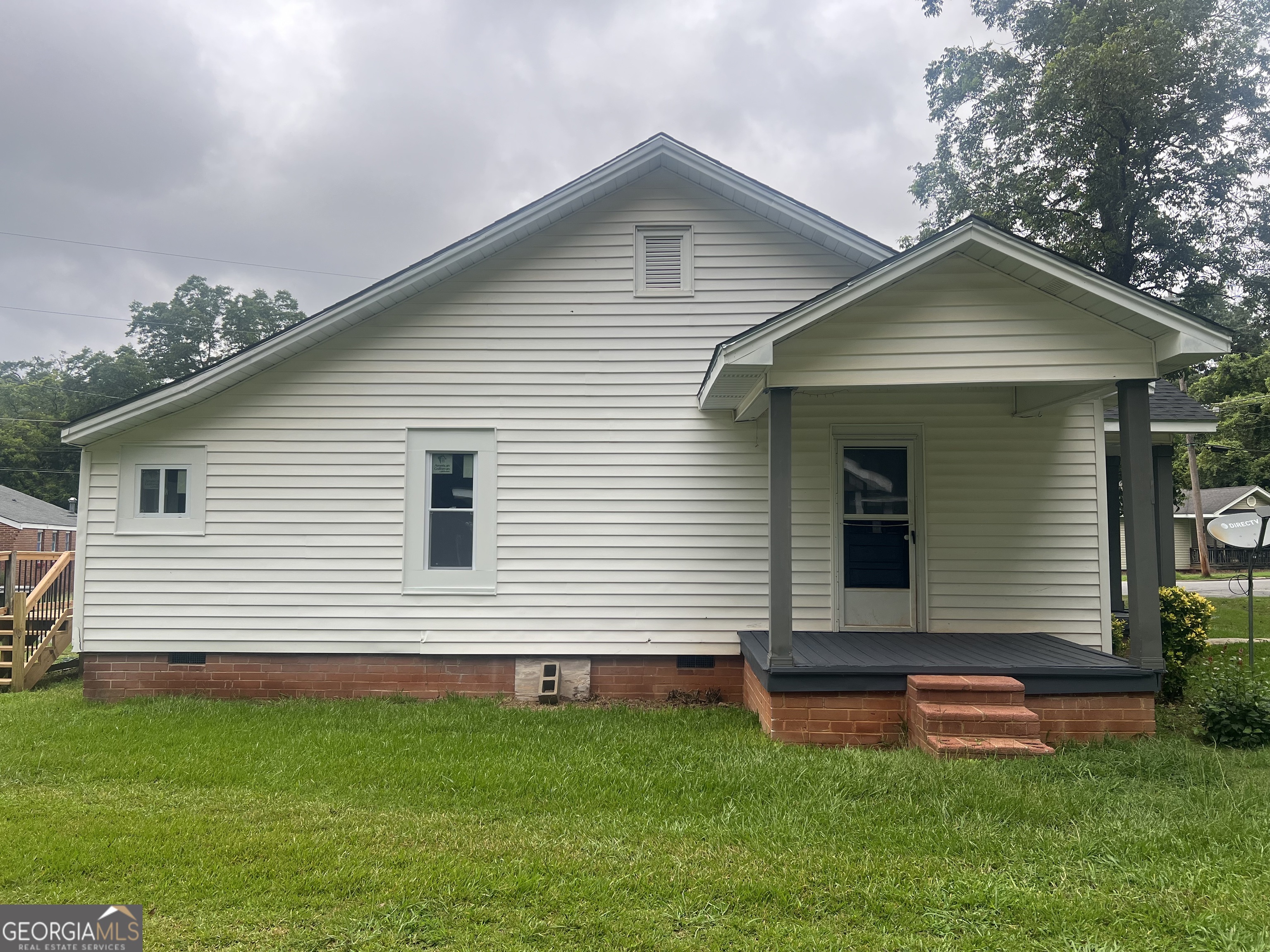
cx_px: 635
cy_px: 476
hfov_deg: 67.3
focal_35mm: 26
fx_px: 954
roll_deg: -0.7
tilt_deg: +3.1
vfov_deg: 53.1
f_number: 1.5
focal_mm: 5.7
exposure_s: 1/873
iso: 50
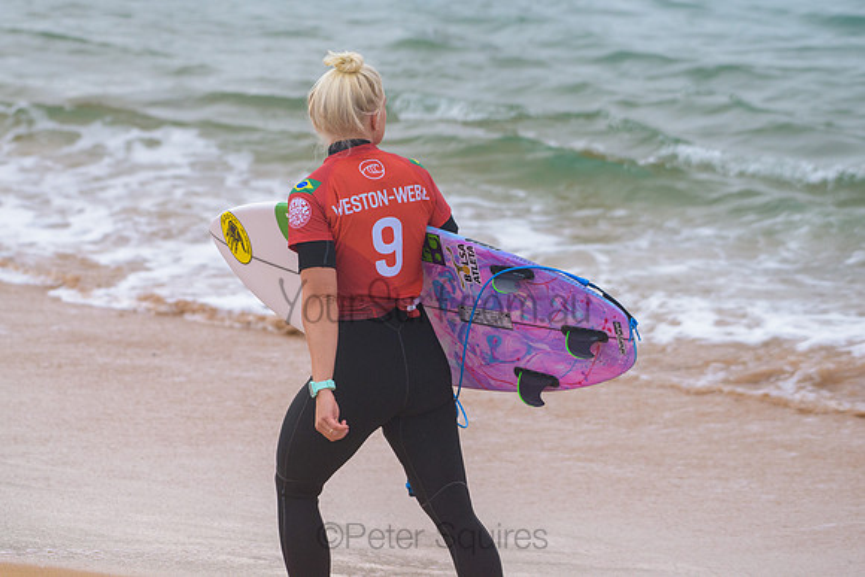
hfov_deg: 8.7
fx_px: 5714
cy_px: 234
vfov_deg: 5.8
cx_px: 380
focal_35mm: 238
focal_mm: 200
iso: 720
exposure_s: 1/2000
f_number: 5.6
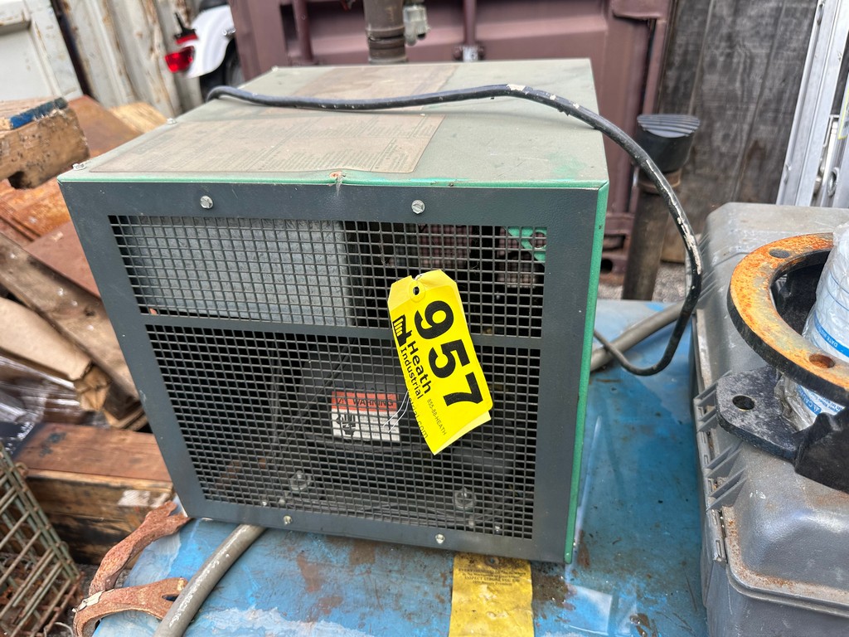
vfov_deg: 56.8
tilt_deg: -31.4
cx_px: 424
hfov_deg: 71.6
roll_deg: +0.5
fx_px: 589
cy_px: 318
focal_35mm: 24
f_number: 1.78
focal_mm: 6.86
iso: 80
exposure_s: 1/342
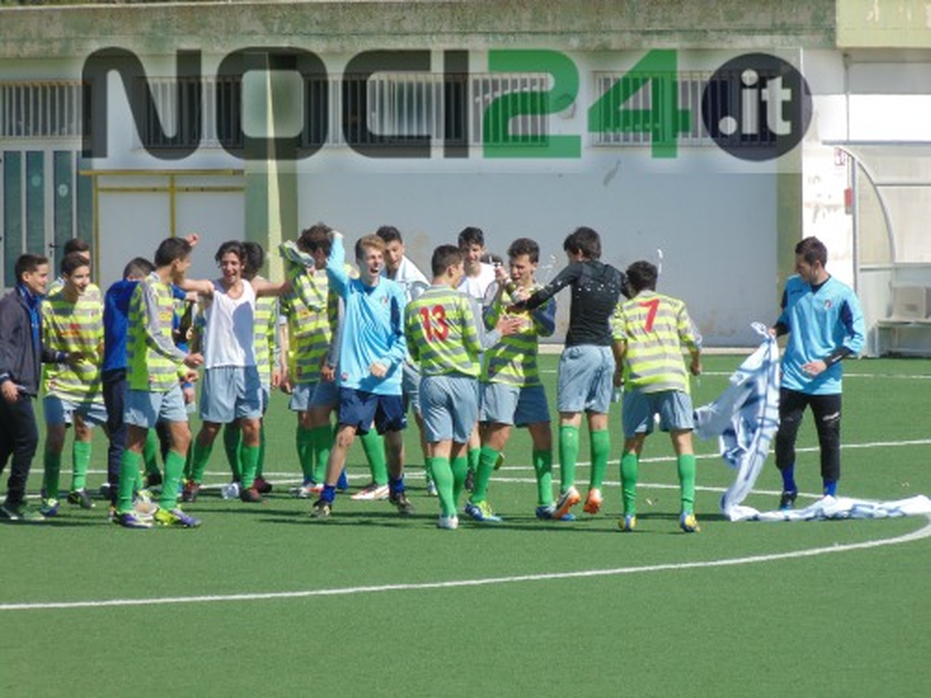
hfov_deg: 5.5
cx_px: 466
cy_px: 349
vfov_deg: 4.2
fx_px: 9628
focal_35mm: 358
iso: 80
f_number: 6
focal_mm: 64.1
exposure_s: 1/320
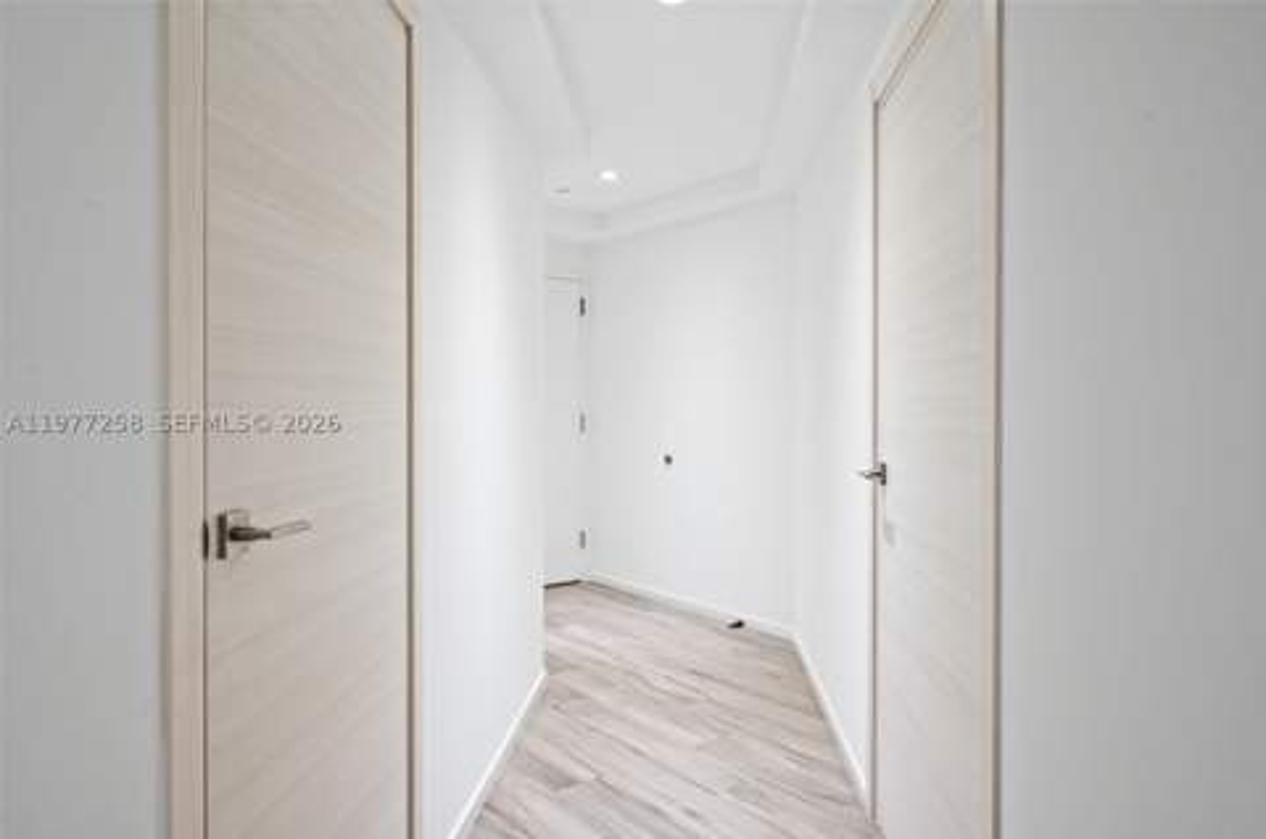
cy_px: 420
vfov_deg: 52.9
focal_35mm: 24
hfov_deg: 73.8
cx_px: 633
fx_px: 842
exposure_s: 1.3
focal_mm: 24
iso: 200
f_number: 8
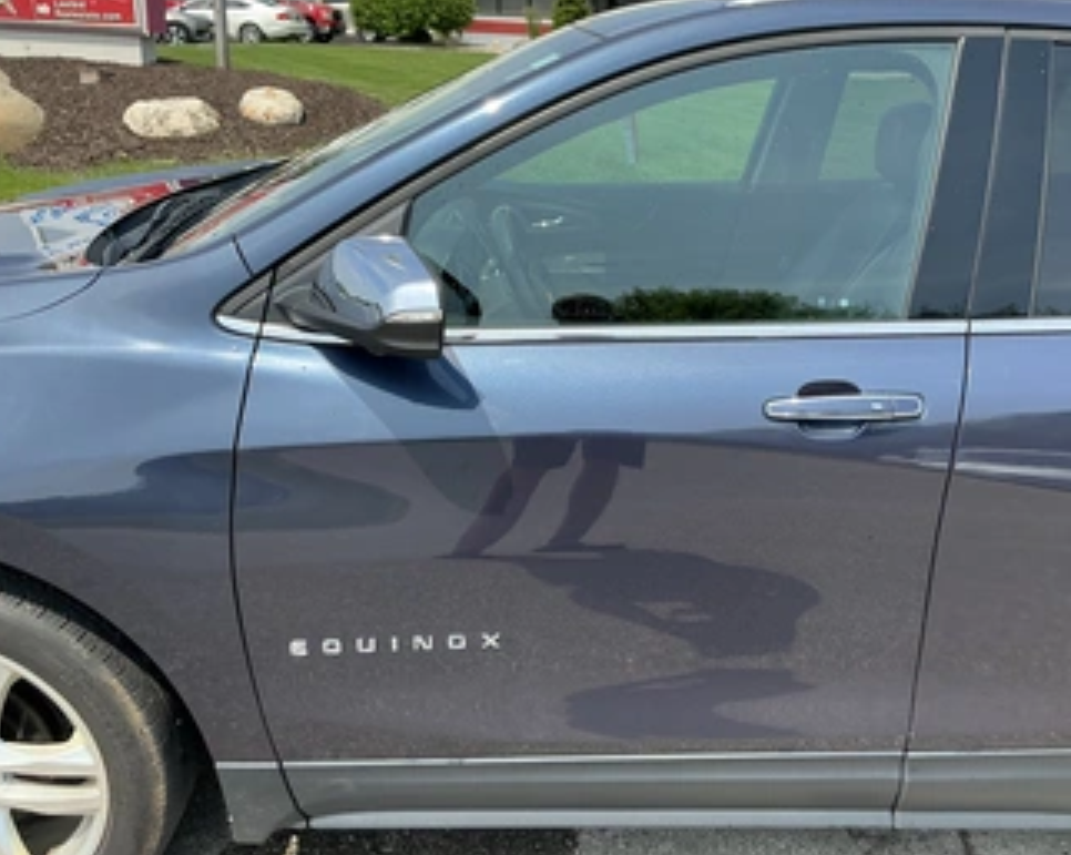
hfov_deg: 52.7
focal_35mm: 34
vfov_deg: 43.2
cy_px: 386
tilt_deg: -18.4
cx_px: 619
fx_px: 1077
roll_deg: -3.0
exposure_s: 1/829
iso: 25
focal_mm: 3
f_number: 1.8
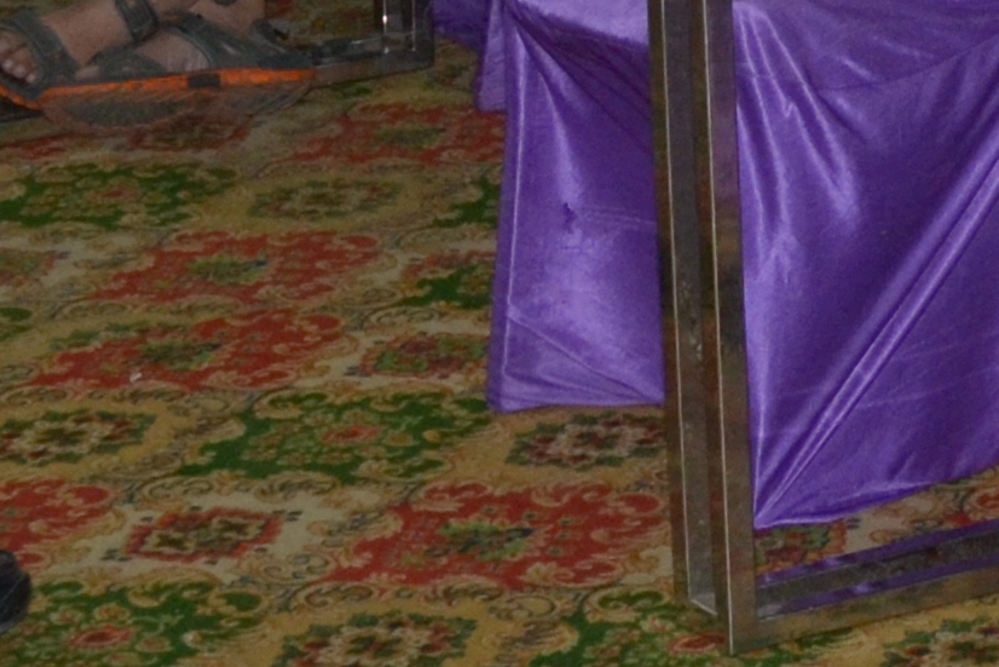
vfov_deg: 7.2
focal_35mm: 184
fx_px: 5107
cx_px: 1723
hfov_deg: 10.6
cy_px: -610
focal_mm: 22
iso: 800
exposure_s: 1/50
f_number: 5.6
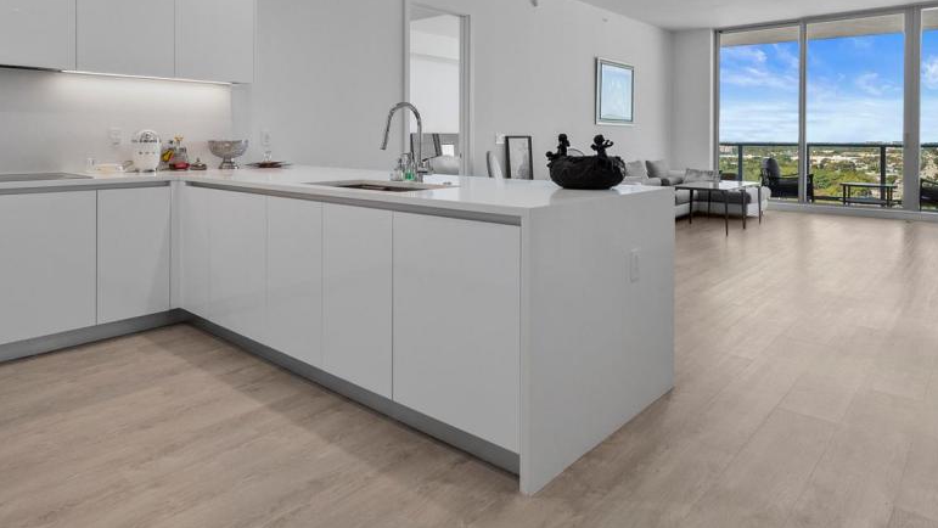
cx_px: 461
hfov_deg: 81.2
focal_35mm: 22
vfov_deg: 49.4
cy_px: 131
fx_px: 547
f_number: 8
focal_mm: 10
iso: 400
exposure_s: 1/25
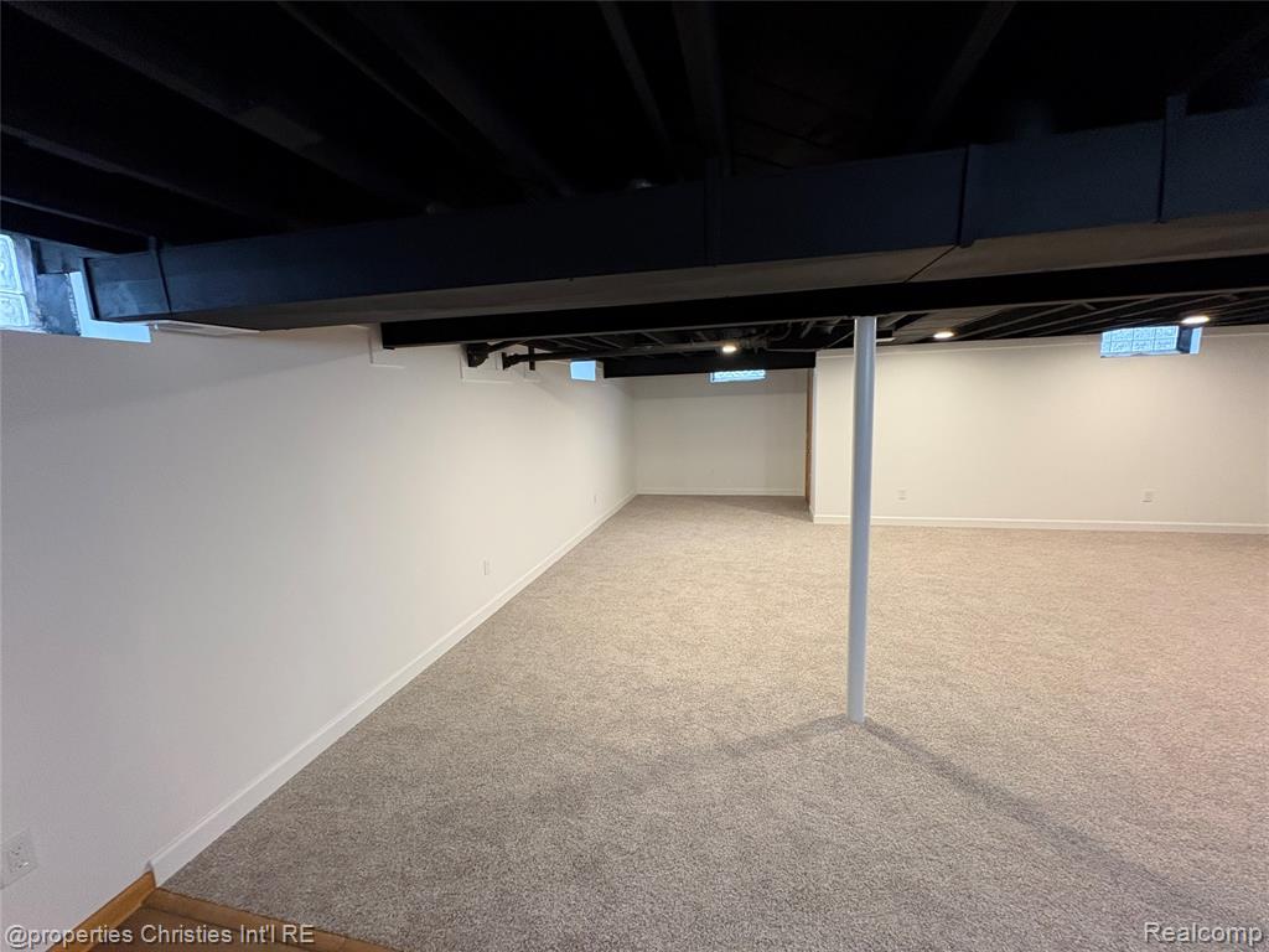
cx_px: 634
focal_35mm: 14
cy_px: 476
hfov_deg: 102.1
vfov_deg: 85.7
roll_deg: +3.1
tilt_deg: -7.9
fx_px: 513
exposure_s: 1/60
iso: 320
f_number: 2.2
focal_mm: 2.22
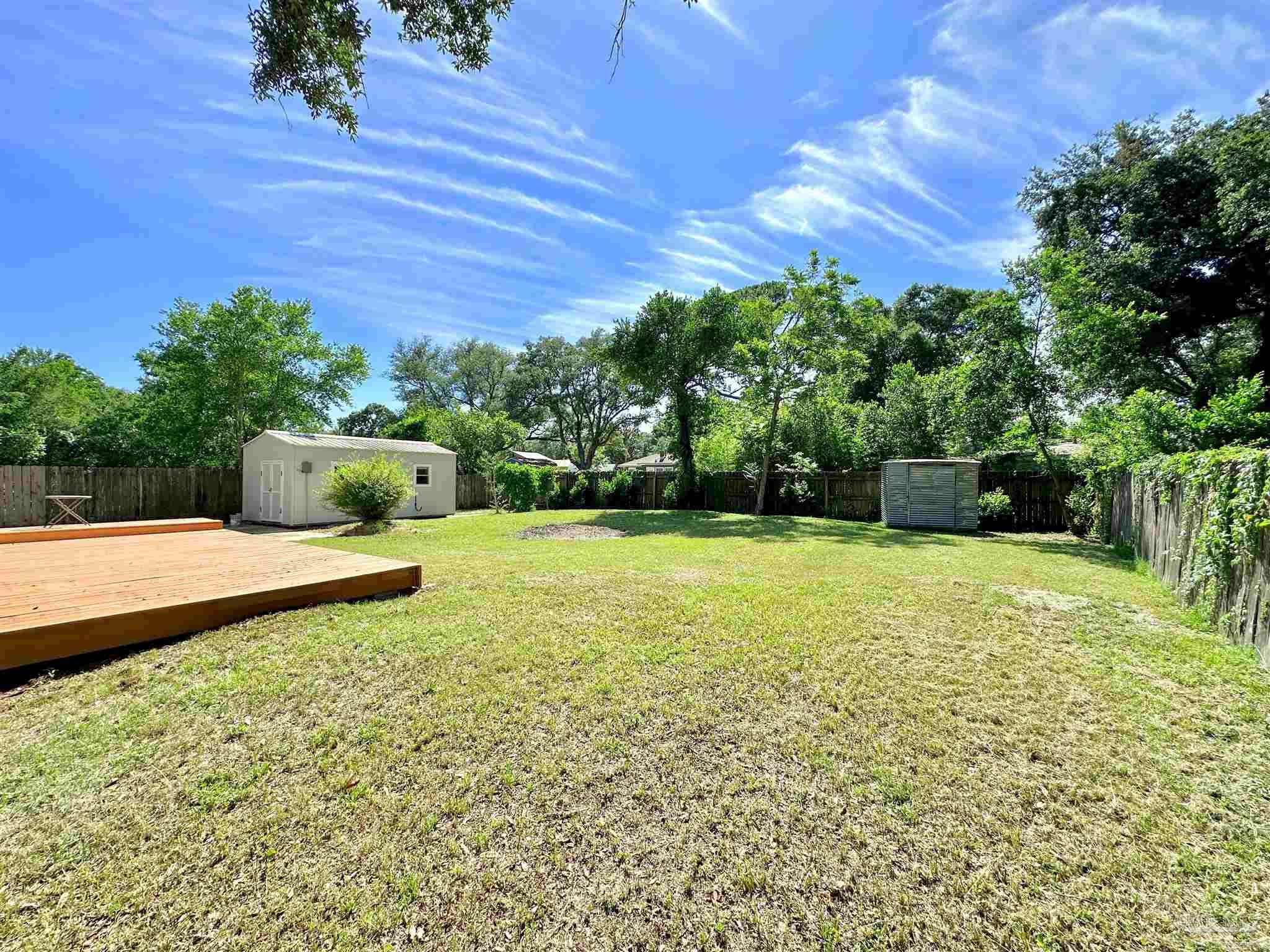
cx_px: 635
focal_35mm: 14
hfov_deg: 102.1
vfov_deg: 85.7
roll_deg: -0.4
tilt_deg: -1.1
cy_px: 476
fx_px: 514
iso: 50
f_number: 2.2
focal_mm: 2.22
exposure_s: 1/1575
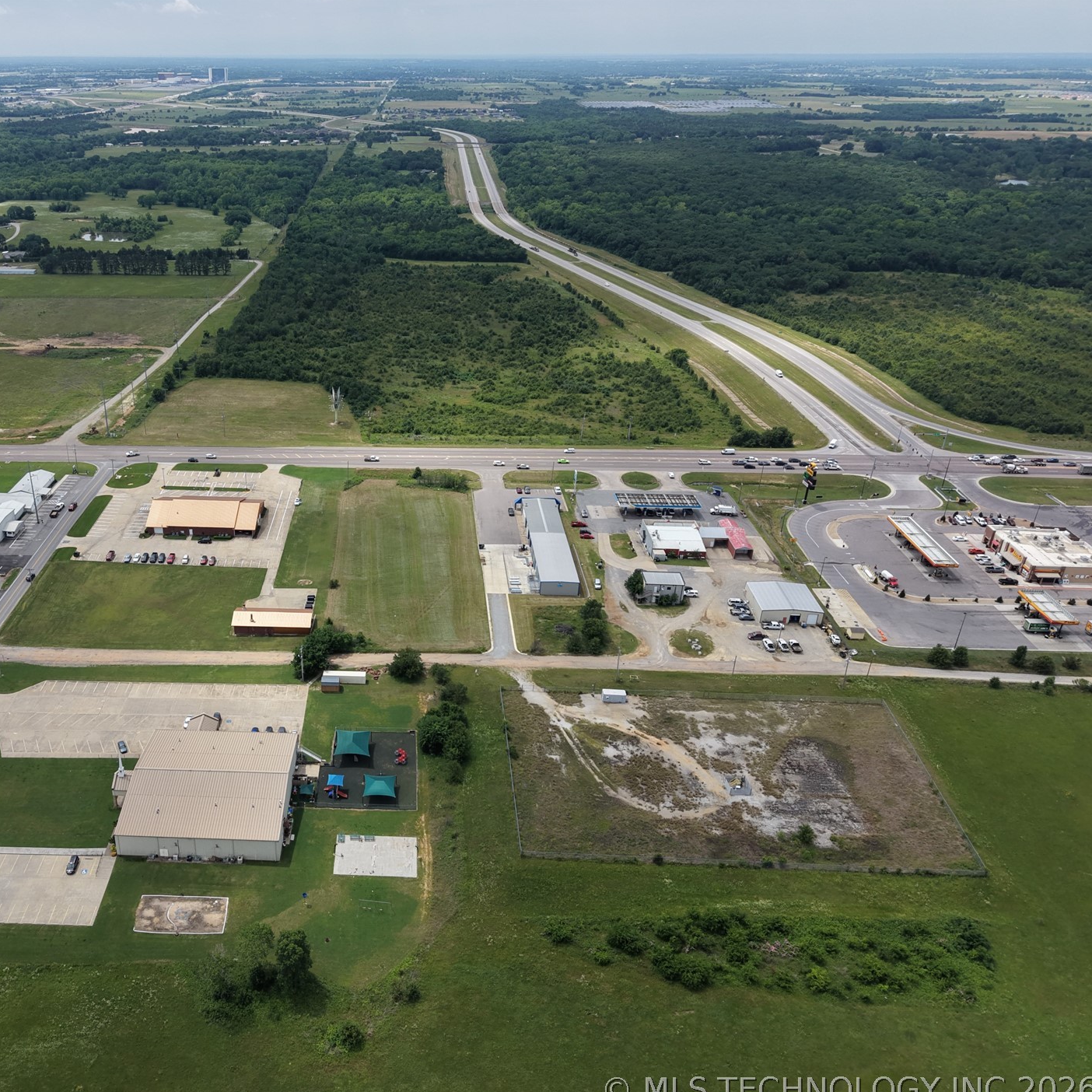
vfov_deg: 55.6
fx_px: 1035
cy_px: 555
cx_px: 359
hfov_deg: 54.4
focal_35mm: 29
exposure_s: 1/5000
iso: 200
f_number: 1.8
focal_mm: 8.67
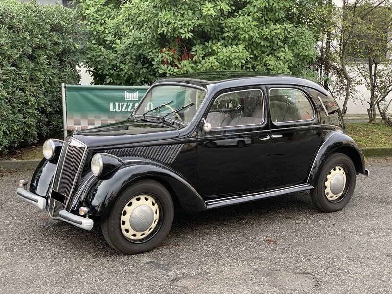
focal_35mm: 52
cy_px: 147
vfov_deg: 28.0
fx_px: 589
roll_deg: -0.9
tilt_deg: -8.4
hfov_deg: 36.8
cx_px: 196
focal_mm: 6
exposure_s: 1/122
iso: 32
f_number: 2.4
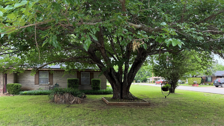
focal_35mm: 27
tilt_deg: -1.4
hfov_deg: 69.8
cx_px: 115
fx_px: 160
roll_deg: -0.5
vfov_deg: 42.5
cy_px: 82
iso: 80
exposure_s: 1/258
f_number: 1.78
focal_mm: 6.76
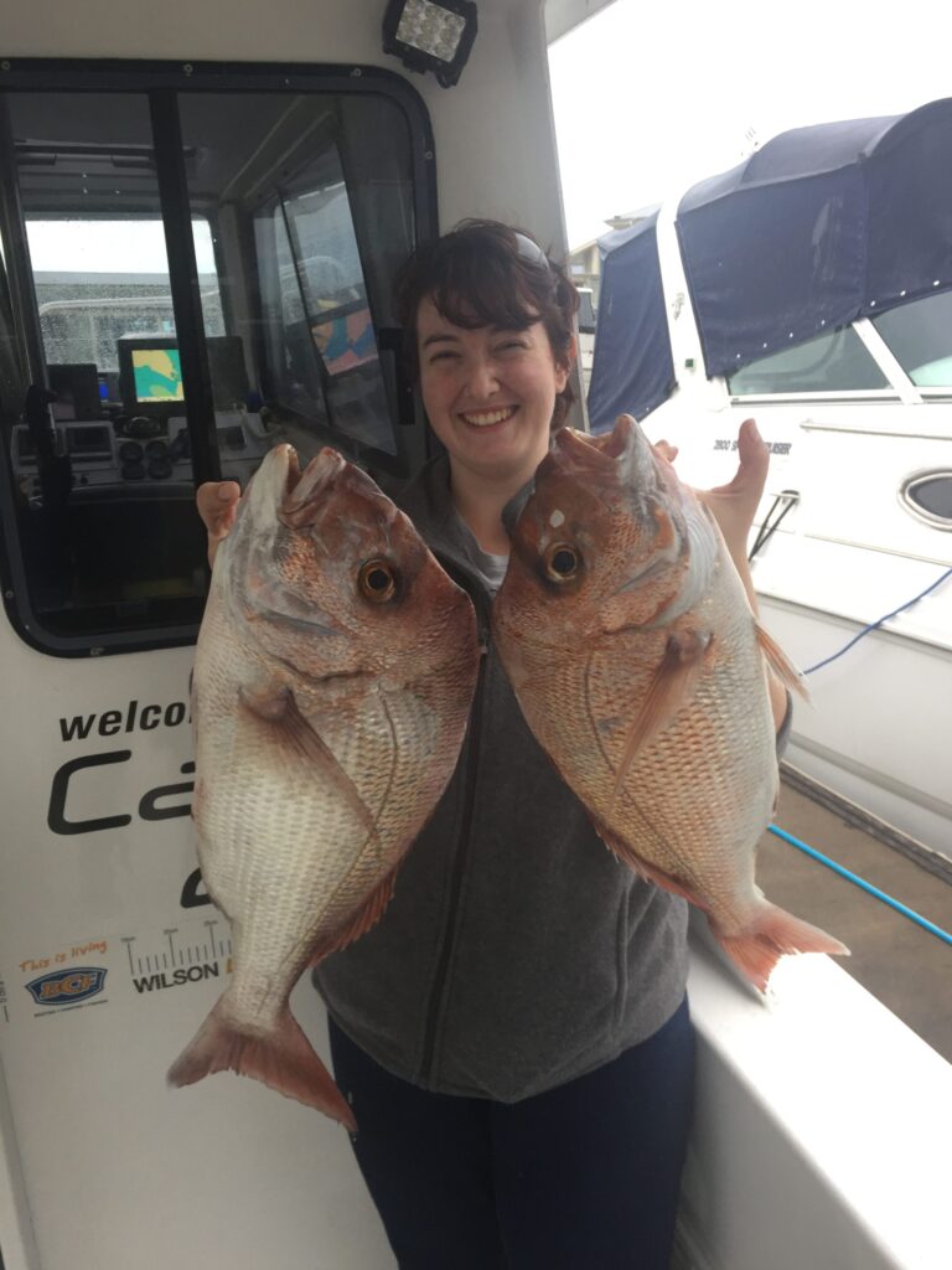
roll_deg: +0.9
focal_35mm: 29
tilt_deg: -11.7
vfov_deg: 61.7
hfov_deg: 48.2
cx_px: 476
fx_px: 1063
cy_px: 635
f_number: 2.2
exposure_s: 1/100
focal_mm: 4.15
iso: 50
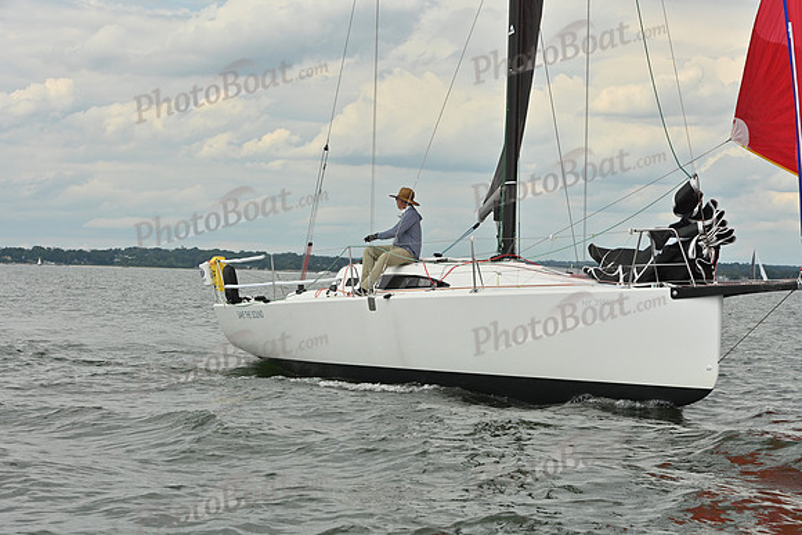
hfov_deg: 25.4
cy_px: 268
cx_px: 401
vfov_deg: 17.1
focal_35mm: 80
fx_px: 1783
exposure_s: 1/1250
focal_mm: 80
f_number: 8
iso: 320
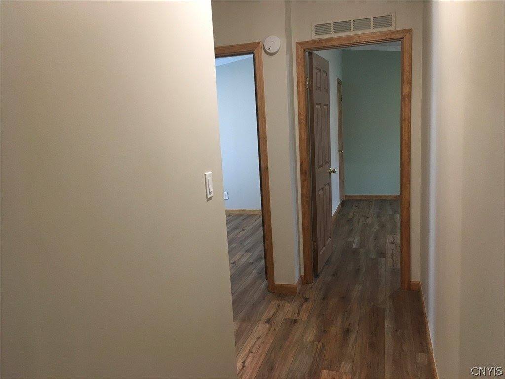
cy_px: 190
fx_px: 423
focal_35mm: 29
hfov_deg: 61.7
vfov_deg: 48.2
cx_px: 252
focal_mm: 4.15
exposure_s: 1/30
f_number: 2.2
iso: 160
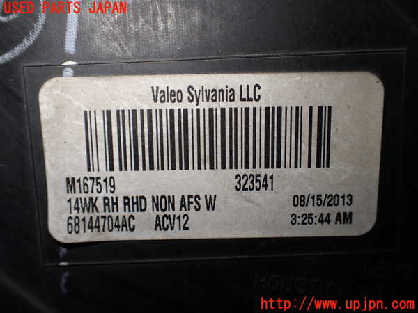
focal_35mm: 30
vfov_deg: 46.8
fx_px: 362
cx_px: 209
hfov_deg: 60.0
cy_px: 156
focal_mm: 5.4
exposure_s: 1/125
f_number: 2.3
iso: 100
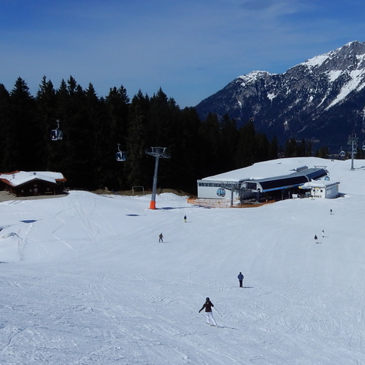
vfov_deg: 30.0
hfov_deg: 29.2
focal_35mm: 57
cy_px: 209
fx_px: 680
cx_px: 308
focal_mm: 4.3
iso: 80
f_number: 5
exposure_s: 1/2000
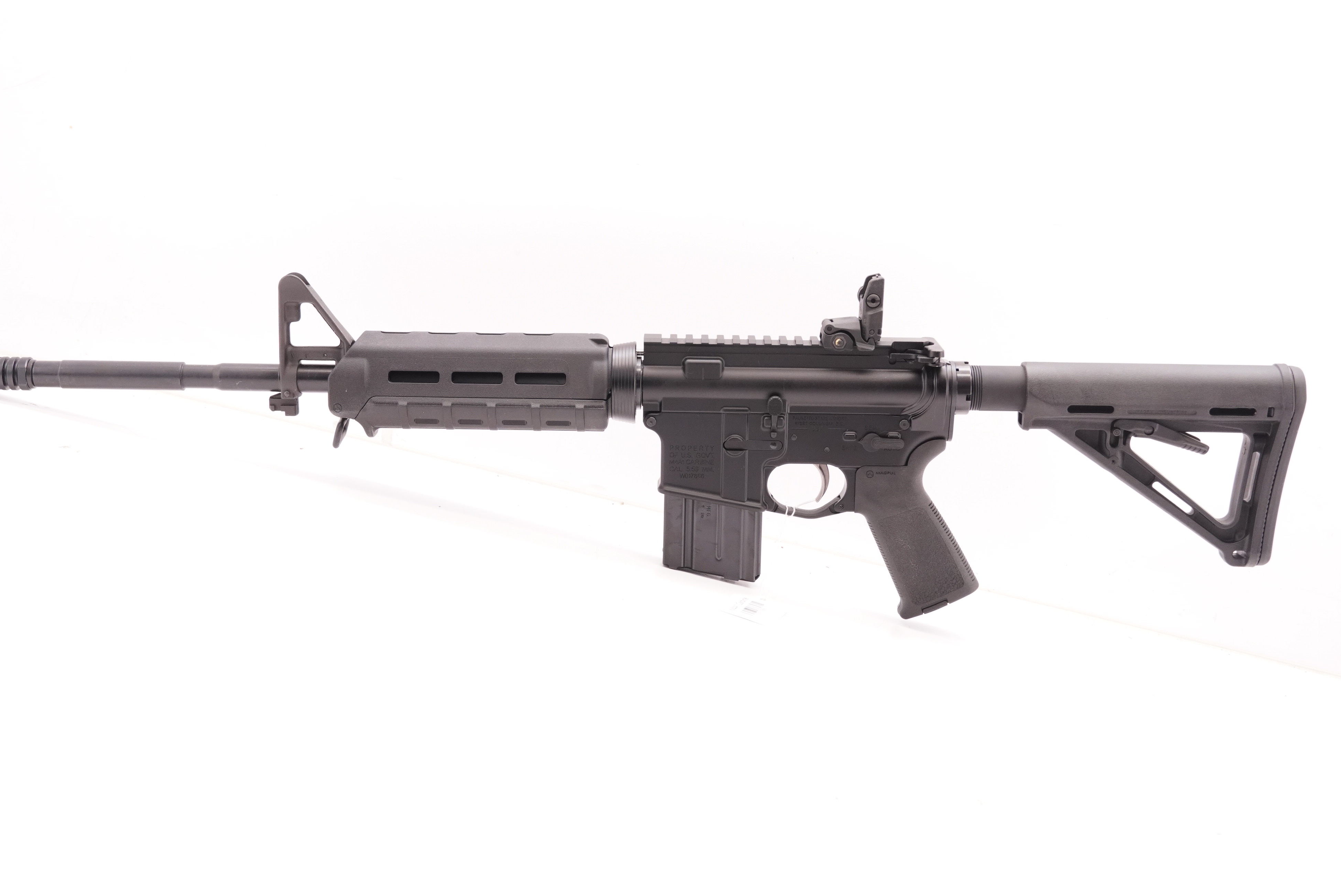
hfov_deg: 39.2
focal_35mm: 51
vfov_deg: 26.7
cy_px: 428
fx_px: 1884
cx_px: 649
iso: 1000
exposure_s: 1/125
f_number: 5.6
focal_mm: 31
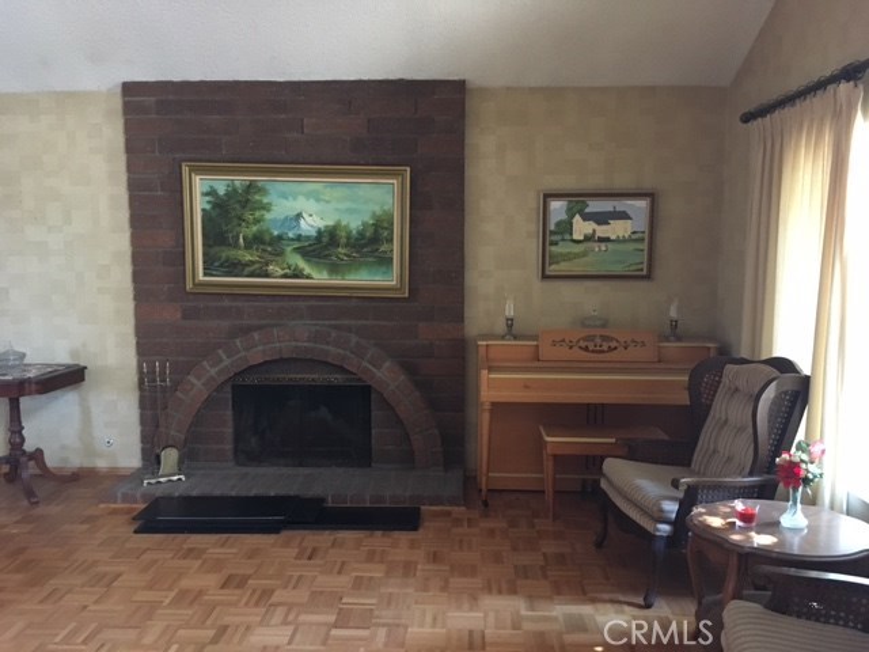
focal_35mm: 29
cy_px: 326
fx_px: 728
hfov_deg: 61.7
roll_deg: +0.3
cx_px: 434
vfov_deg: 48.2
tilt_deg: -7.9
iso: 250
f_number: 2.2
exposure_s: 1/15
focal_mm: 4.15
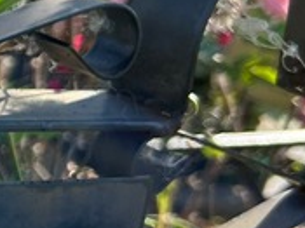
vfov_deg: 12.4
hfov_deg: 14.4
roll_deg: -4.9
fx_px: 1048
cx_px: -260
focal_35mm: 119
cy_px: 52
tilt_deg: -16.7
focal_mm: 5.7
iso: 50
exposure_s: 1/1266
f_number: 1.5
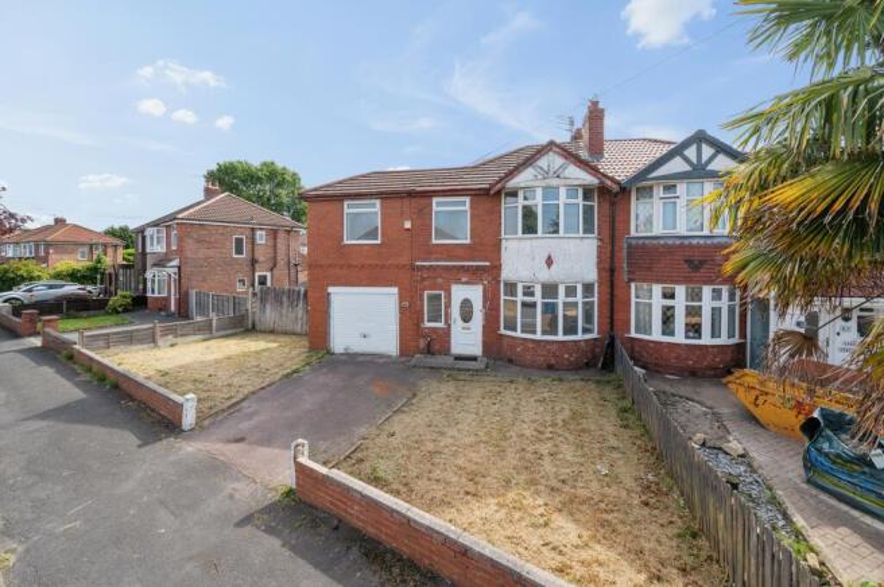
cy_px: 294
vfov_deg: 81.1
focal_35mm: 14
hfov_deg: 104.3
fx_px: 343
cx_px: 442
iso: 320
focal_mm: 14
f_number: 10
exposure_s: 1/320
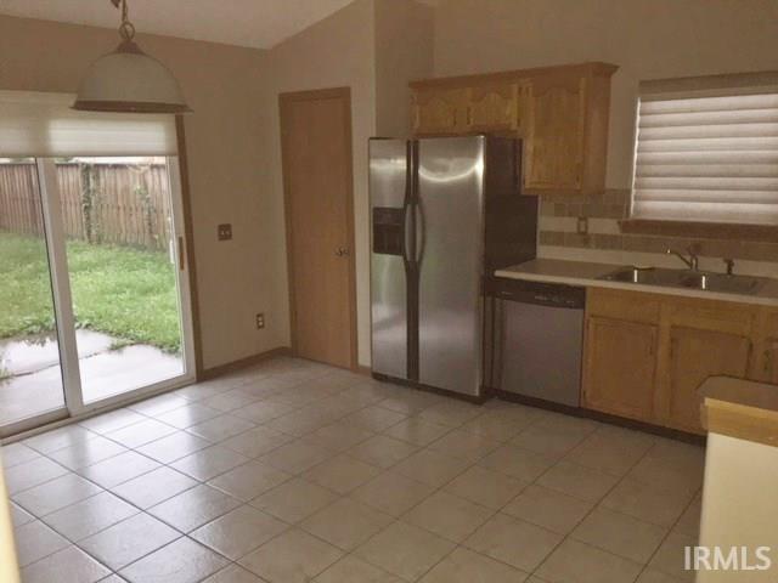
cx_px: 389
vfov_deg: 48.2
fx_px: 652
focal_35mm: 29
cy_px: 292
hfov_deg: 61.7
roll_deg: +0.7
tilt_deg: -11.8
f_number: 2.2
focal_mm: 4.15
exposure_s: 1/16
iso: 64
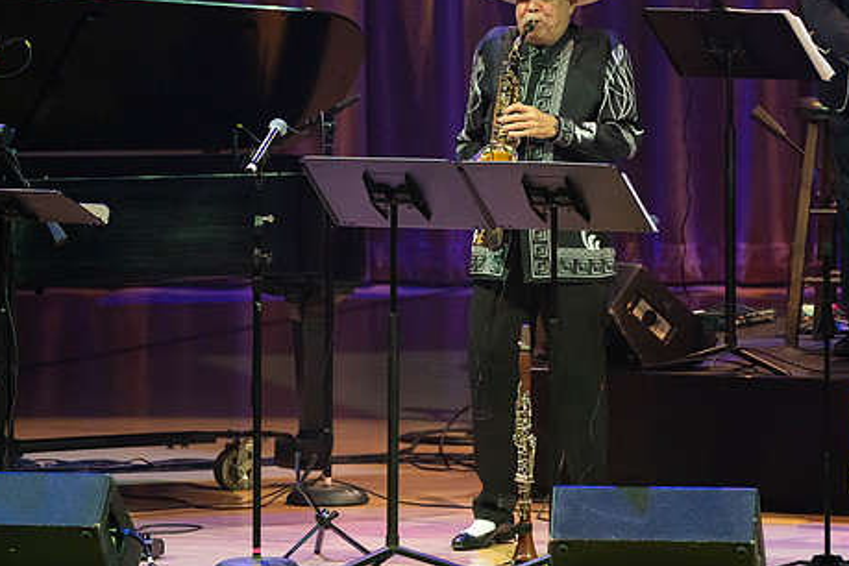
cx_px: 512
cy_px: 245
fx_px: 10847
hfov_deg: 4.5
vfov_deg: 3.0
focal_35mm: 460
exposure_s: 1/250
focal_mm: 364
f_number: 5.6
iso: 3200
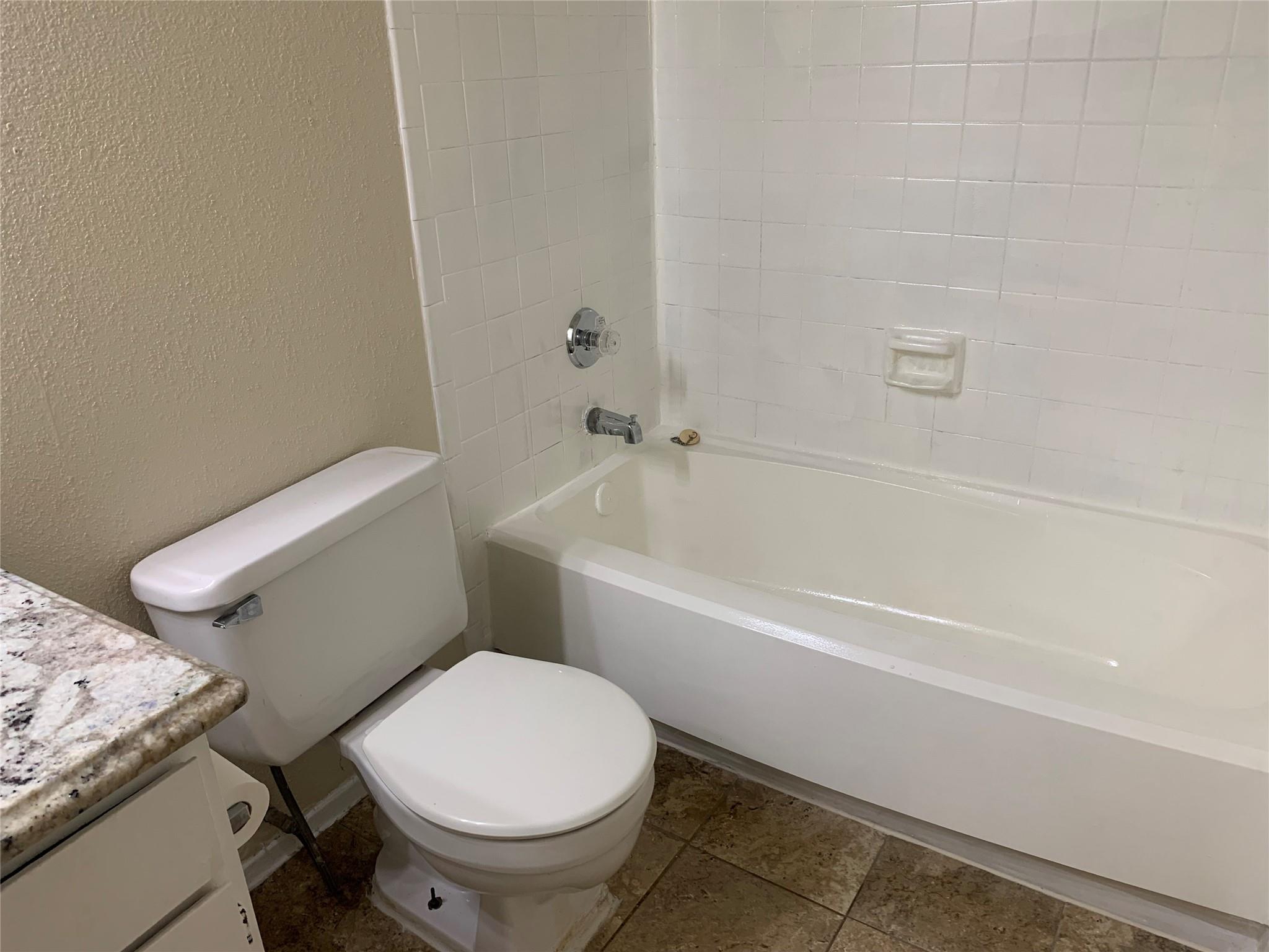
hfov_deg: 67.3
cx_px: 634
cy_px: 476
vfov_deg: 53.1
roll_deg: +2.9
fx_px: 953
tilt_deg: -26.1
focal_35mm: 26
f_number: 1.8
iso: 64
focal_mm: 4.25
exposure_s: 1/60
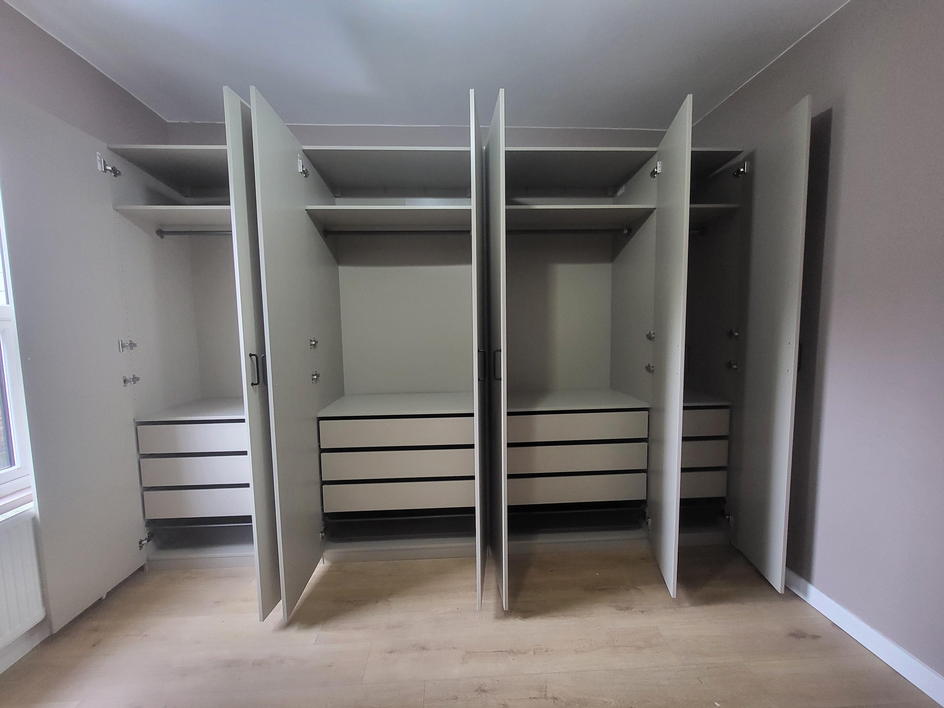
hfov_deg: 106.2
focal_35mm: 13
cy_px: 354
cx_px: 472
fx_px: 355
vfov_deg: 89.9
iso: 500
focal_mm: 1.74
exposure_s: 1/33.3
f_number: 2.2
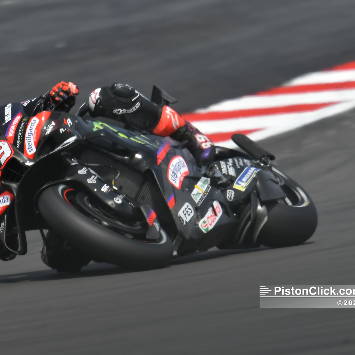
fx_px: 11115
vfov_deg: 1.8
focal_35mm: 958
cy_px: 178
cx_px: 121
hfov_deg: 1.8
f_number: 9
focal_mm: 500
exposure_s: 1/400
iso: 100
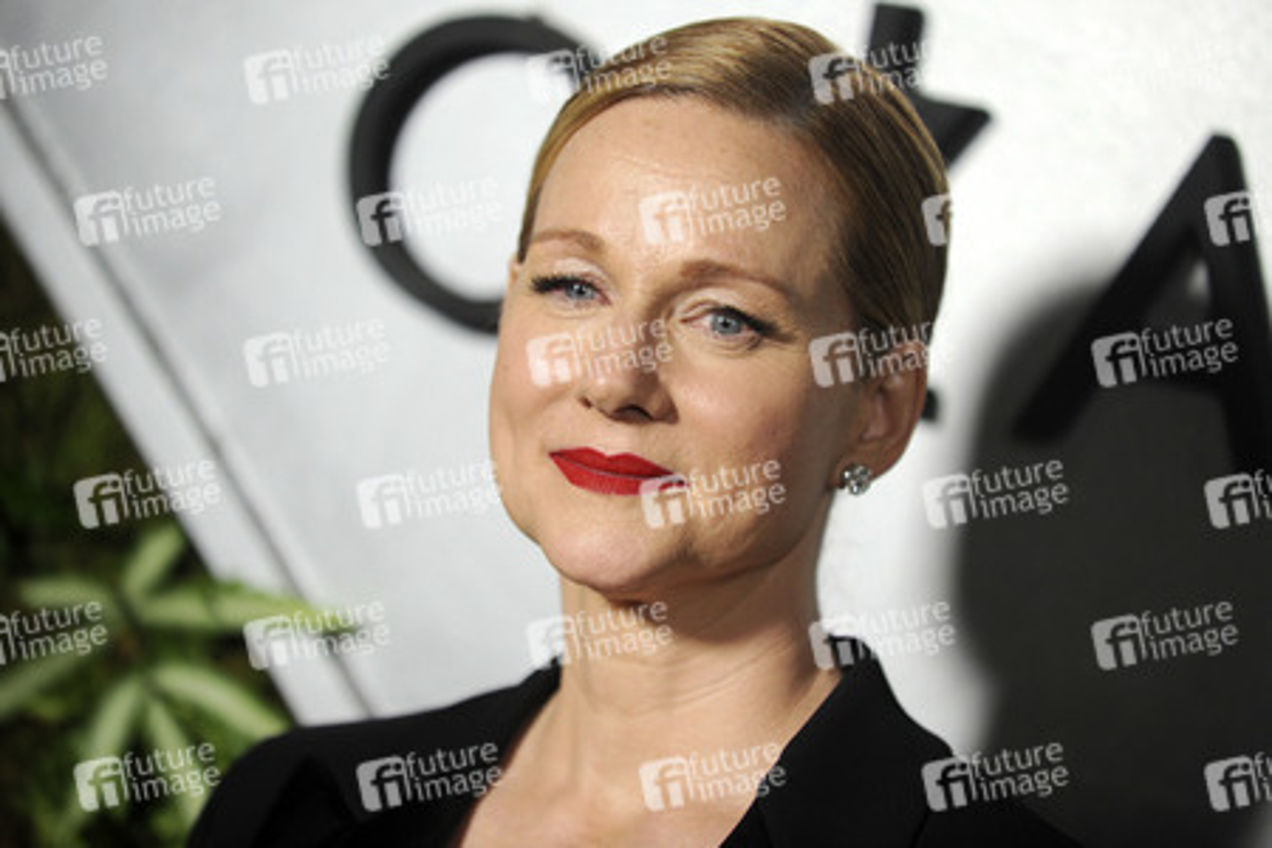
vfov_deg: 9.5
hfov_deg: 14.2
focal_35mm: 145
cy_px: 424
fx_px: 5123
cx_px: 636
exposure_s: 1/1000
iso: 1600
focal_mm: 145
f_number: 2.8
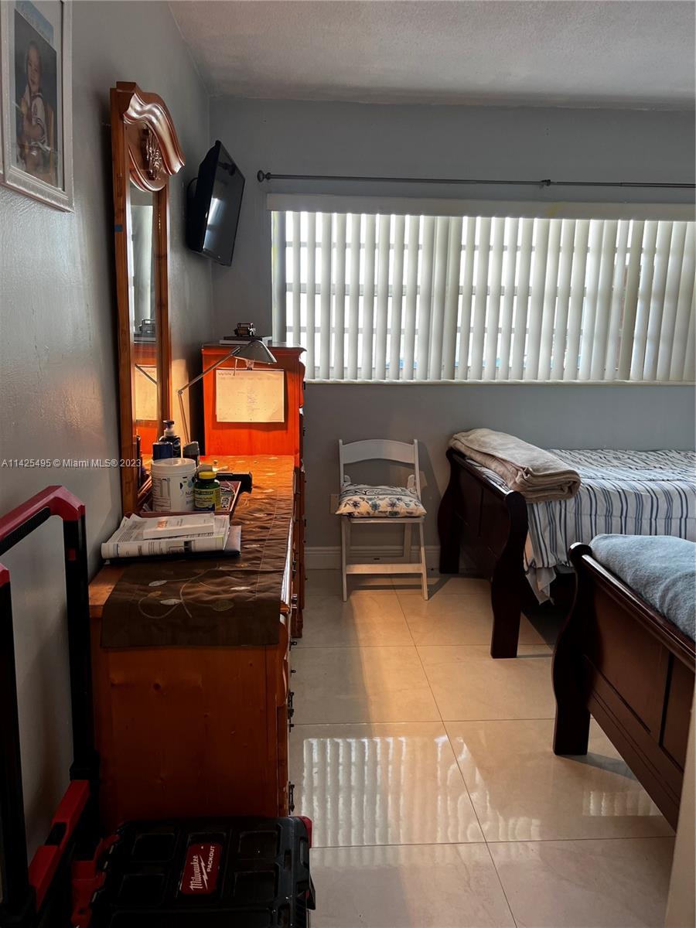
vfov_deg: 67.3
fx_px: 697
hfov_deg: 53.1
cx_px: 348
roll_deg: -1.8
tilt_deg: -10.9
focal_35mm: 26
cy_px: 464
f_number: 1.5
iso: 80
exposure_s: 1/60
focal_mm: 5.7
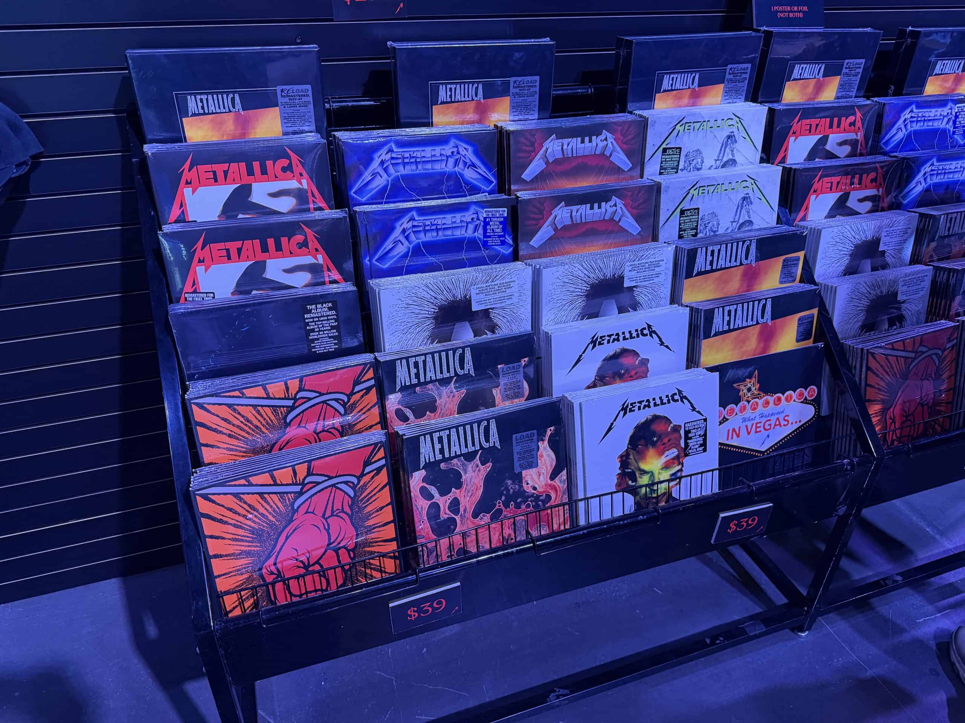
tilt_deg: -31.6
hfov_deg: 71.6
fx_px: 669
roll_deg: -0.2
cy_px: 362
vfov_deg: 56.8
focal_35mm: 24
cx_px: 482
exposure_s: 1/60
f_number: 1.78
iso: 320
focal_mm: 6.76
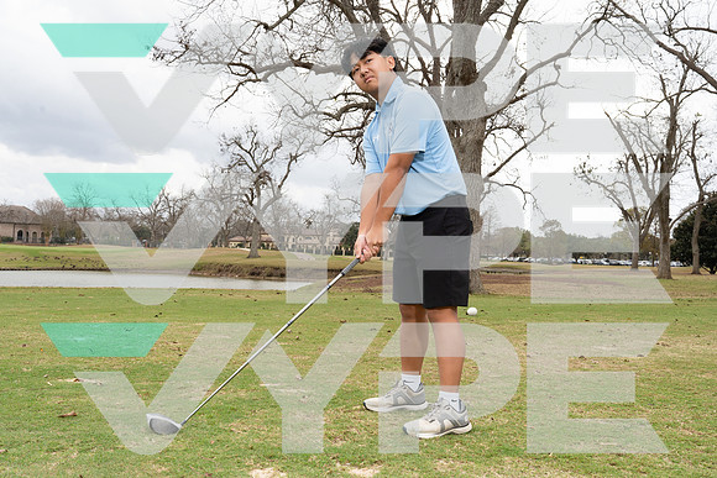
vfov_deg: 37.9
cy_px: 239
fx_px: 697
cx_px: 358
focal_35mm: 35
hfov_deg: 54.4
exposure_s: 1/250
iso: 400
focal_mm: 35
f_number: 10
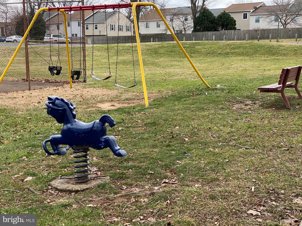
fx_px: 454
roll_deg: -0.6
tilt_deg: -6.8
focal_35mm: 52
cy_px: 113
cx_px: 151
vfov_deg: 28.0
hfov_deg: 36.8
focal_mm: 6
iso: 40
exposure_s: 1/122
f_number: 2
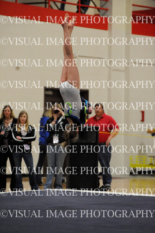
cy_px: 116
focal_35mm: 160
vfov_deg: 12.8
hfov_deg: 8.6
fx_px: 1034
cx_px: 78
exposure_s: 1/500
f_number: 3.5
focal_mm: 160
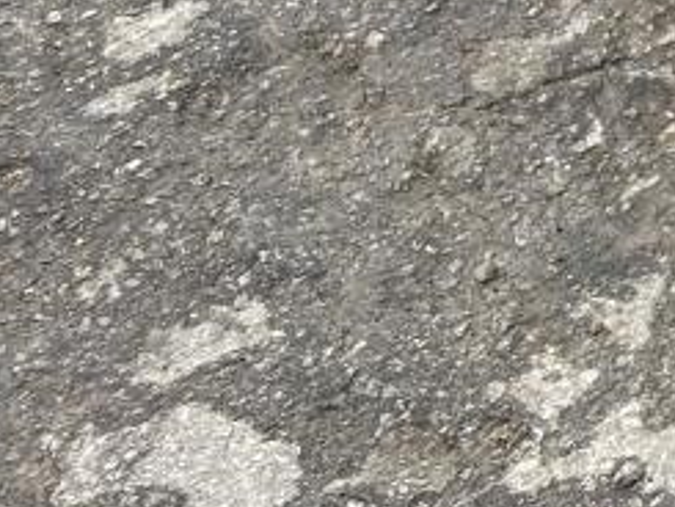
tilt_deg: -35.9
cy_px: -515
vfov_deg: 10.1
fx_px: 2653
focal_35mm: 136
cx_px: 1515
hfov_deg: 12.2
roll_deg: +1.8
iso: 32
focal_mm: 5.7
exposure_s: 1/150
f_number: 1.5
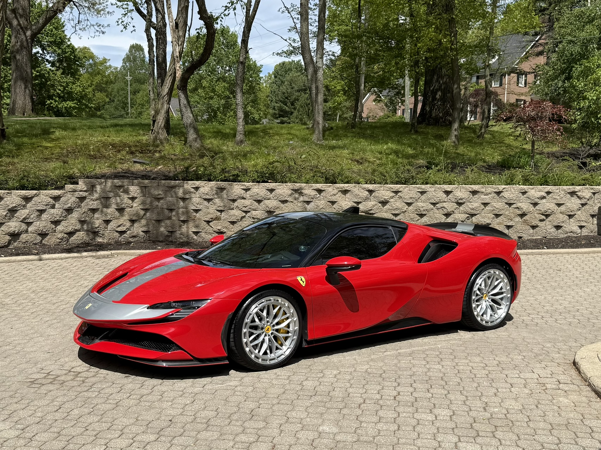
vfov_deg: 56.8
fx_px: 417
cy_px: 225
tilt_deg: -4.1
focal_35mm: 24
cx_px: 300
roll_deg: -0.7
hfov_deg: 71.6
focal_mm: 6.76
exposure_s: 1/4673
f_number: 1.78
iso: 80
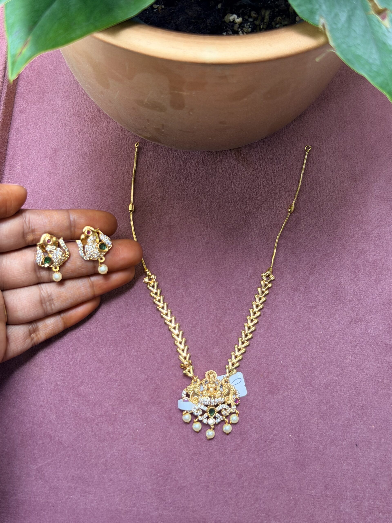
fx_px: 725
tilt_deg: -75.8
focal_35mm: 48
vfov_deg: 39.7
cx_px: 196
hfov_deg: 30.3
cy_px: 262
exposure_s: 1/71
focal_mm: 6.76
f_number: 1.78
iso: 100
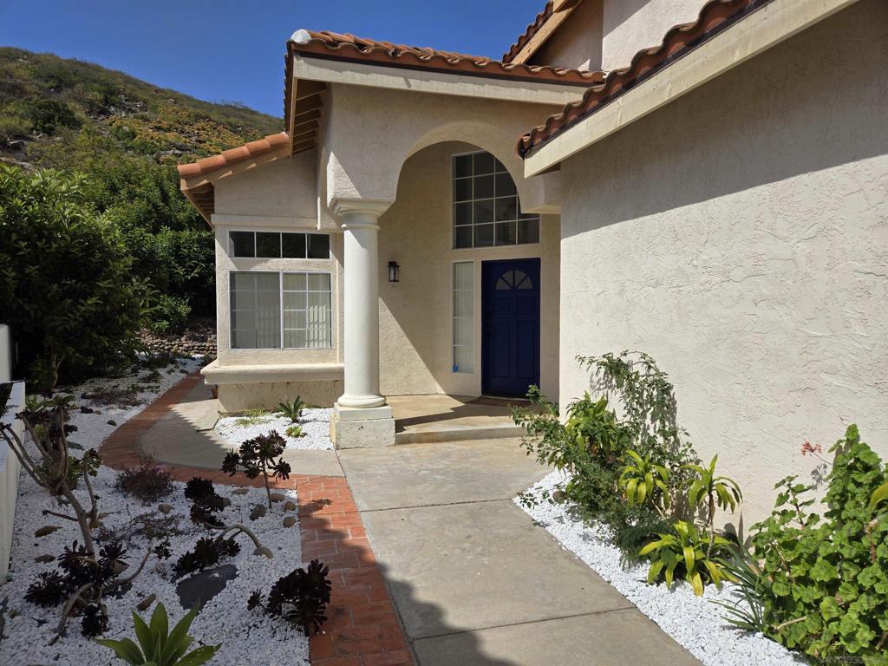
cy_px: 333
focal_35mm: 23
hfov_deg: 73.9
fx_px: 590
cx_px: 444
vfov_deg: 58.9
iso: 25
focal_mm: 5.4
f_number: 1.8
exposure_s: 1/2945
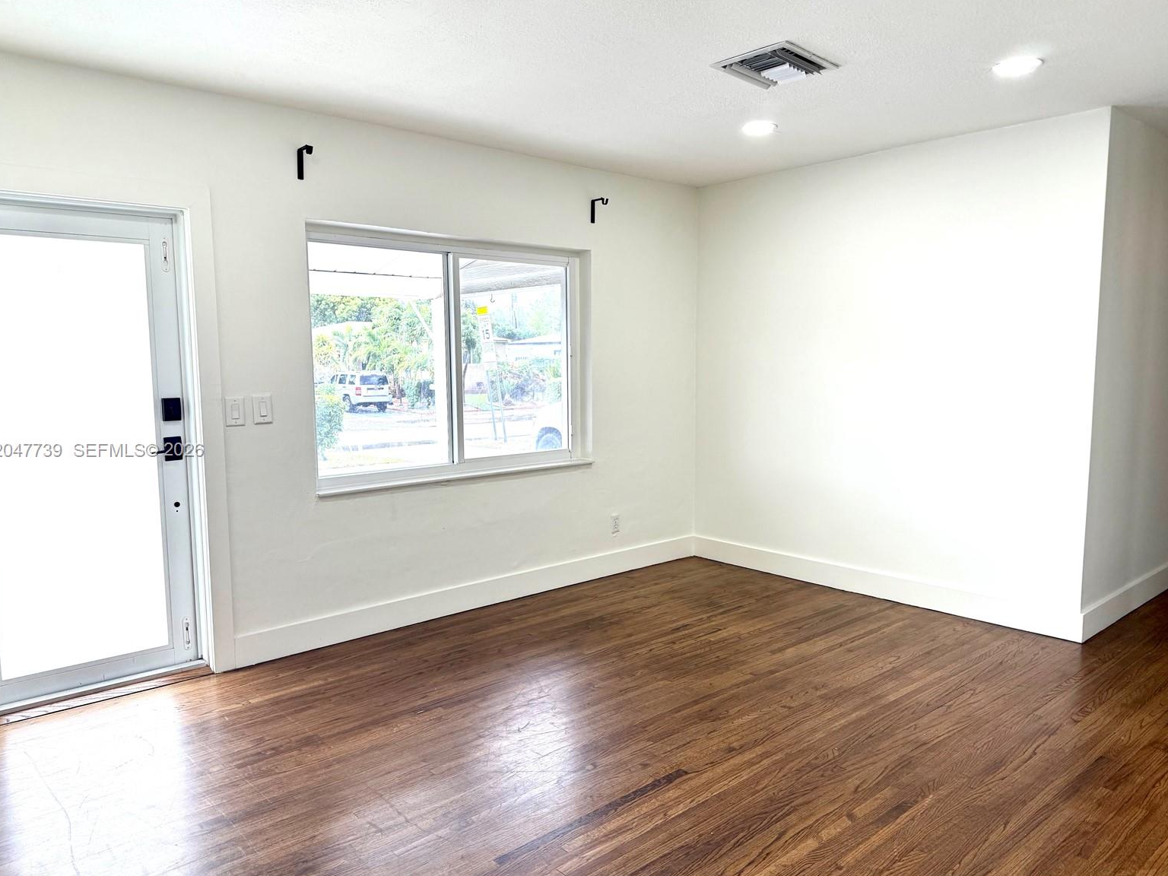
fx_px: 844
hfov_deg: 69.4
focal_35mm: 25
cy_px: 451
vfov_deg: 54.9
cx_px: 575
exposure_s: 1/232
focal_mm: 6.76
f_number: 1.78
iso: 100
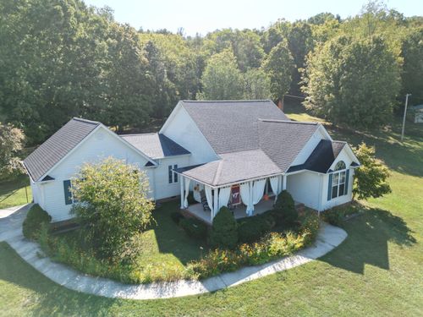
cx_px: 212
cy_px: 158
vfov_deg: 56.8
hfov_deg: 71.6
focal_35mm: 24
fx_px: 293
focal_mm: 6.72
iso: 200
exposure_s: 1/1500
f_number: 1.7
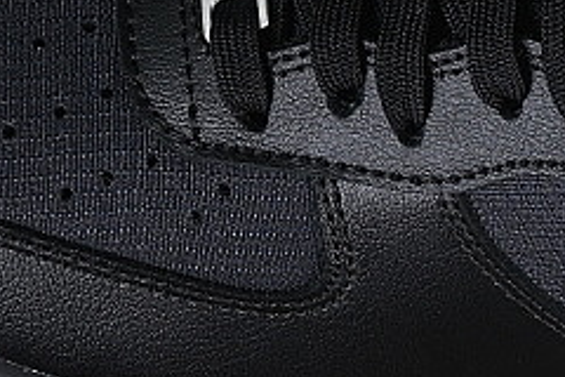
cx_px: 638
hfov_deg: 6.1
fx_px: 5289
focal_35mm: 337
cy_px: -184
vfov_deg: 4.1
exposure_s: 1/60
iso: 160
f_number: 6.3
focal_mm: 50
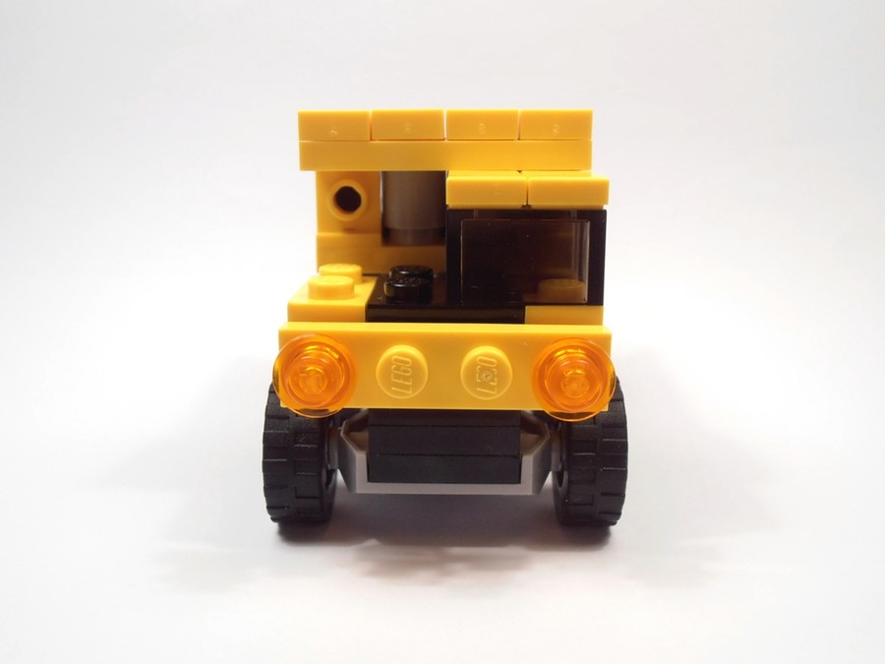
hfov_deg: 50.1
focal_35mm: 37
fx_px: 946
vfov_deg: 38.7
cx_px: 442
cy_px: 332
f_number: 3.9
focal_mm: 6.61
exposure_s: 1/60
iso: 80
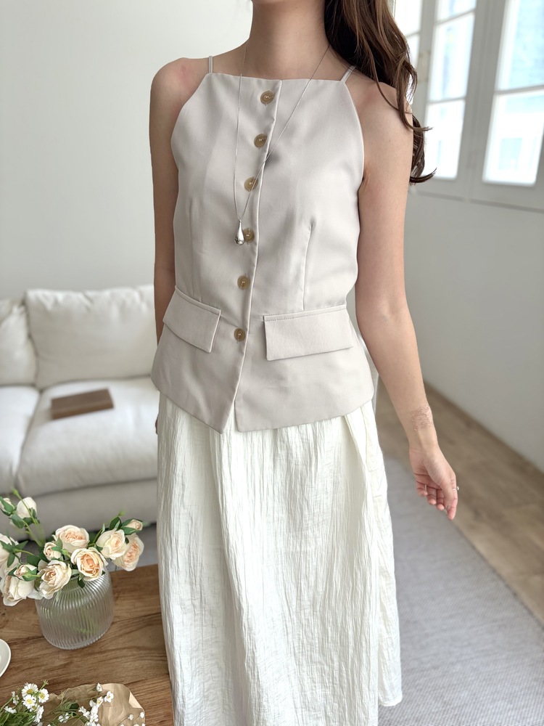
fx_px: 545
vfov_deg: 67.3
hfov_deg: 53.1
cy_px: 363
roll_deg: -0.1
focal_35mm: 26
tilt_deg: -21.2
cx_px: 272
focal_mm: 5.96
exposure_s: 1/192
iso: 80
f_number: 1.6
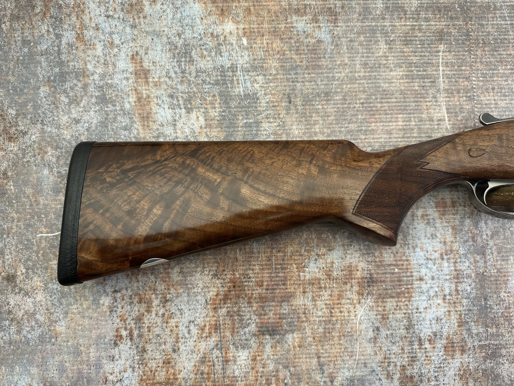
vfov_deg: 56.8
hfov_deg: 71.6
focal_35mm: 24
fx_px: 356
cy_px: 193
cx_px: 257
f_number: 1.8
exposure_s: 1/50
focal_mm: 6.9
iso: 160
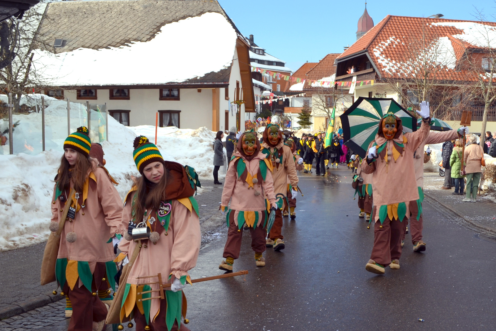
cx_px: 248
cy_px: 166
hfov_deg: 57.2
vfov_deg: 40.0
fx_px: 455
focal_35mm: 33
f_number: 10
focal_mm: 22
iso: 100
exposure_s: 1/200
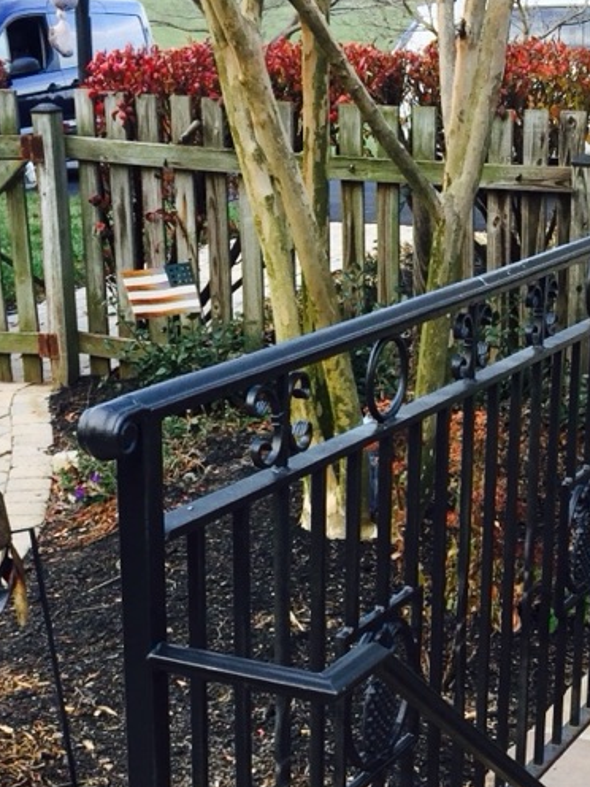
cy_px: 598
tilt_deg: -20.8
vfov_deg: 25.3
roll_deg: -1.4
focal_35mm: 76
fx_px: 1727
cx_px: 432
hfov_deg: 19.3
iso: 50
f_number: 2.2
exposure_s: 1/120
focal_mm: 4.15
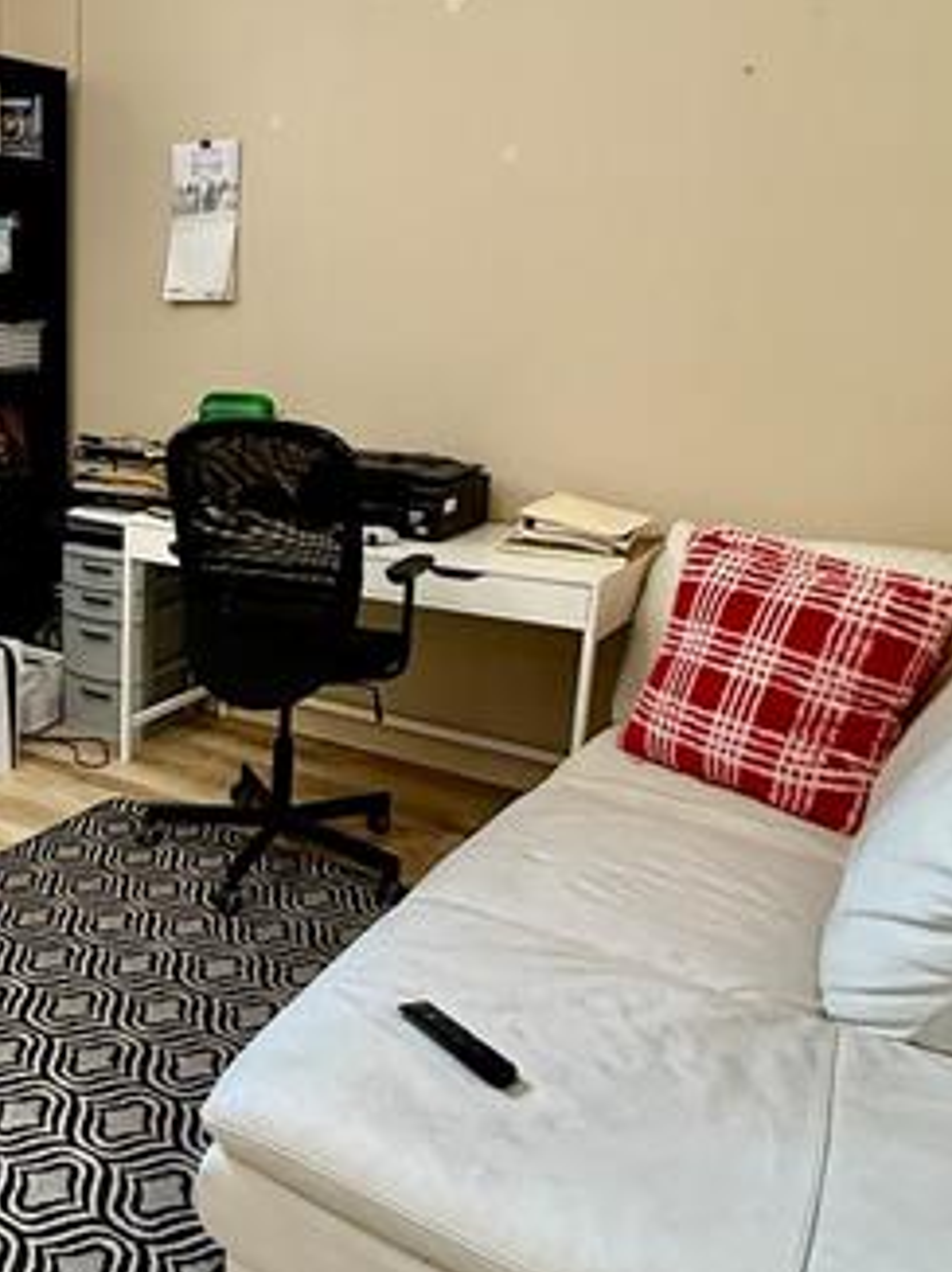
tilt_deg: -13.7
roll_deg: +0.4
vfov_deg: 55.4
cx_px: 55
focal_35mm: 33
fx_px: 1212
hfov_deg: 39.1
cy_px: 613
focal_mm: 2.22
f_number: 2.2
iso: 500
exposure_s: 1/60
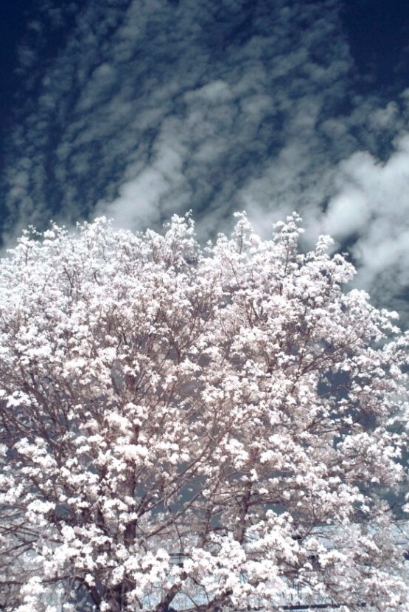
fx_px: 850
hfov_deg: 27.0
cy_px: 368
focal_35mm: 50
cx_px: 179
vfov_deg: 39.4
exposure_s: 1/200
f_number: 10
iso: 100
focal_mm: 18
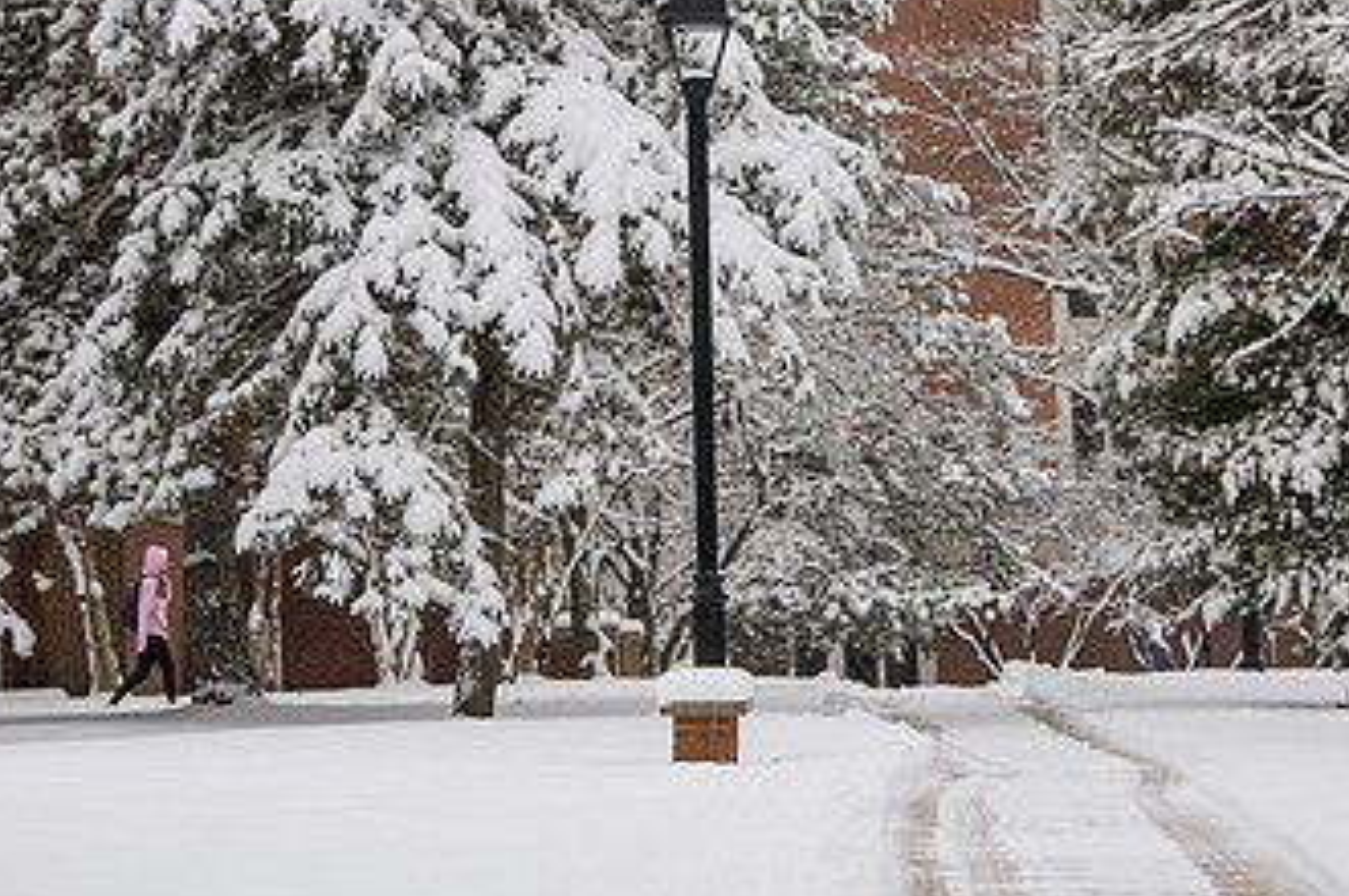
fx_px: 7225
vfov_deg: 7.1
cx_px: 611
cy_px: 141
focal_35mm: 193
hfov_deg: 10.7
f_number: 3.5
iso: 100
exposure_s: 1/400
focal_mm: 110
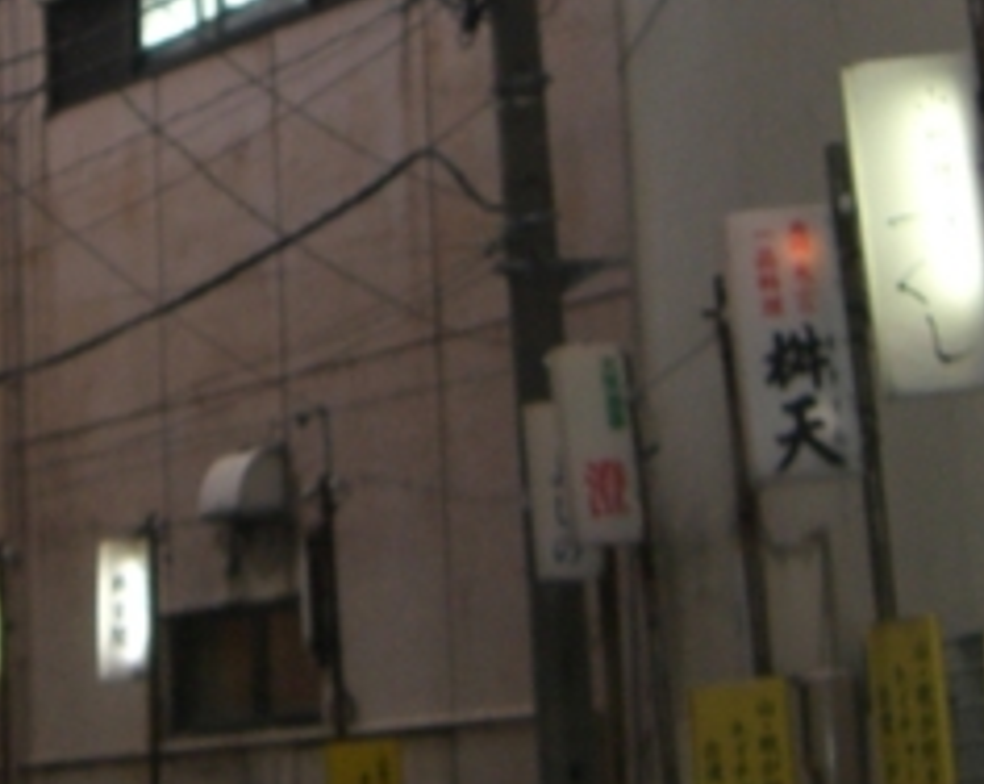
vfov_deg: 12.1
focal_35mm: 126
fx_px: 3663
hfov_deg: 15.3
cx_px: 284
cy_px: 88
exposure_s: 1/60
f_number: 2.7
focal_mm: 6.2
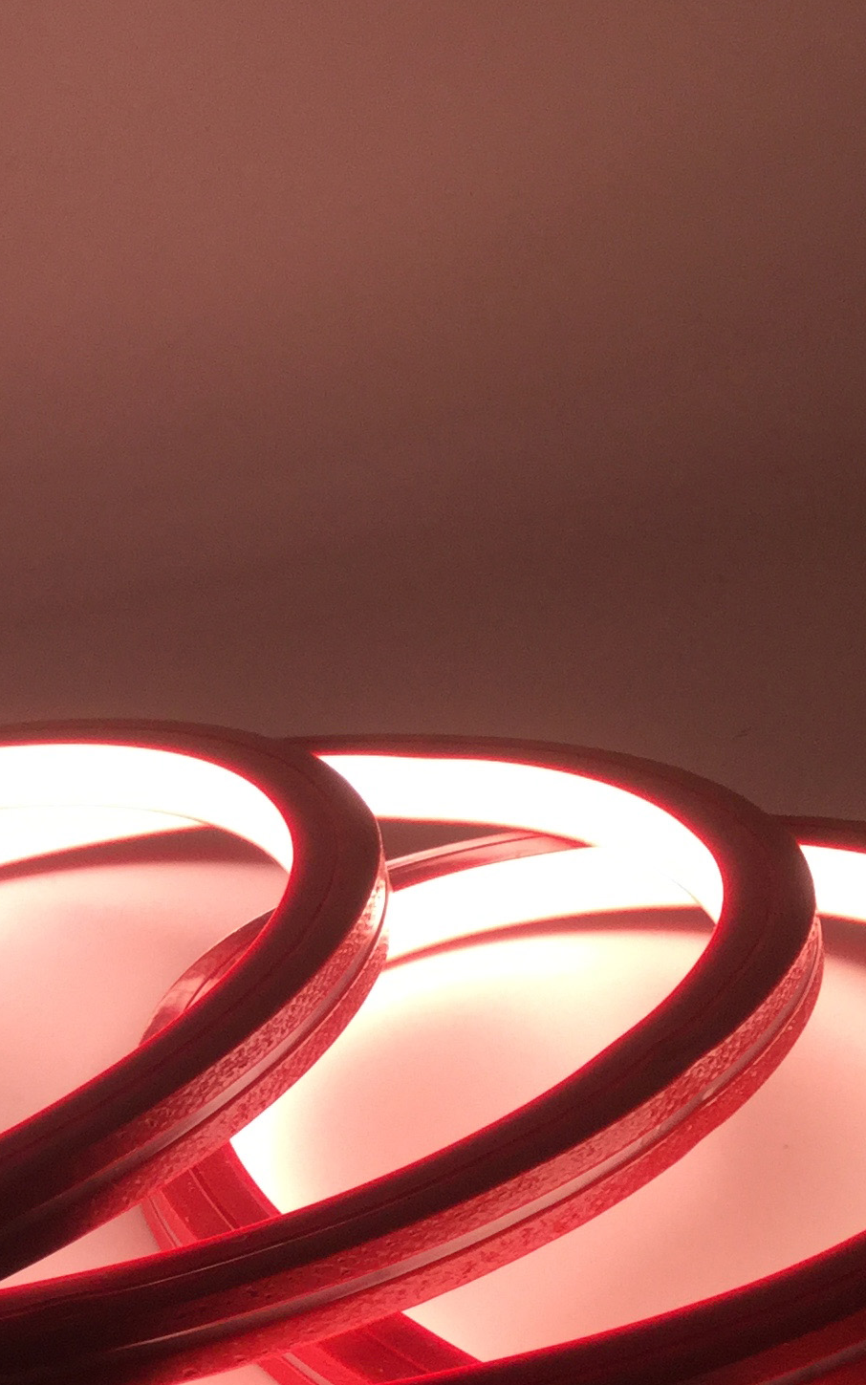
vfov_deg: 27.5
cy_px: 1039
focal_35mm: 74
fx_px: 2794
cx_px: -5
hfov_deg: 17.2
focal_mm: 3.3
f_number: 2.4
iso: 40
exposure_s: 1/100
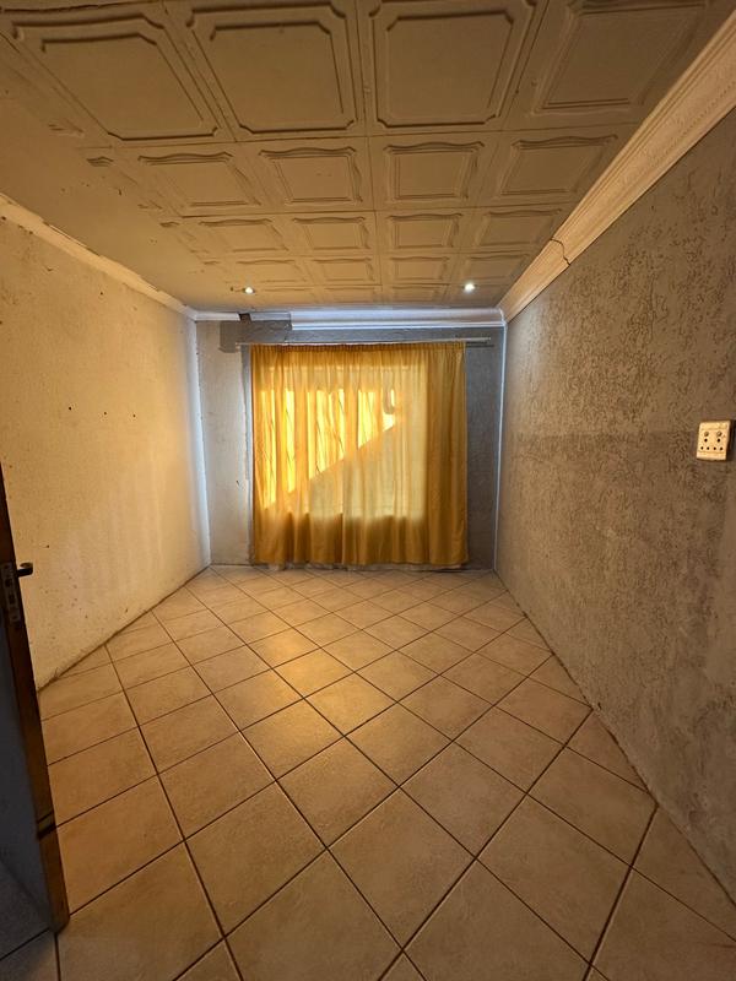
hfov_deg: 85.7
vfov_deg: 102.1
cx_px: 368
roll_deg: -1.2
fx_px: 397
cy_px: 490
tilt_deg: -8.3
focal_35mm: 14
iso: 125
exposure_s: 1/100
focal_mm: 2.22
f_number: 2.2
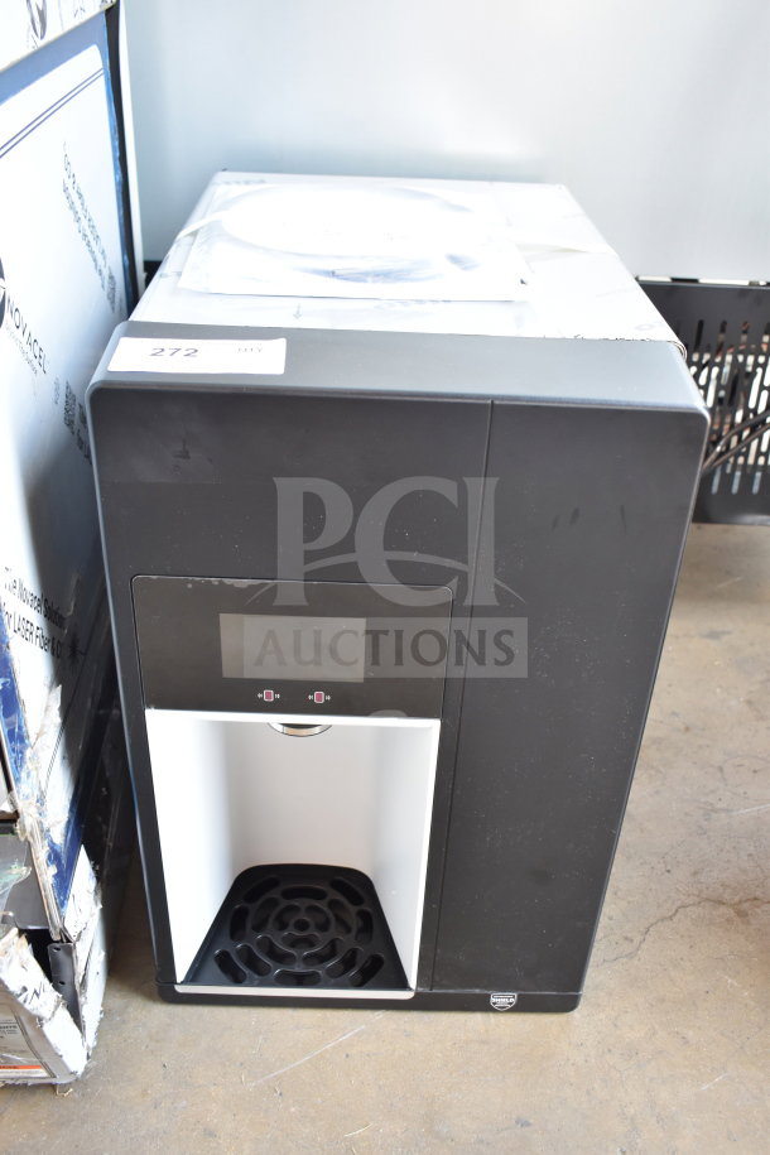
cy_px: 578
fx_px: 1059
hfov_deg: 40.0
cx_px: 385
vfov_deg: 57.2
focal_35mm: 33
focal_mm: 22
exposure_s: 1/30
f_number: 3.8
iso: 720
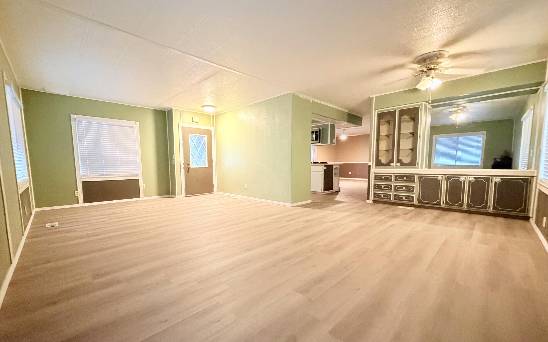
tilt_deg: -5.6
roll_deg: +0.6
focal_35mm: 15
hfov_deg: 101.5
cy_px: 185
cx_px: 274
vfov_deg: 74.6
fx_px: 224
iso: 1000
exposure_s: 1/60
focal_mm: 2.22
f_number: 2.2
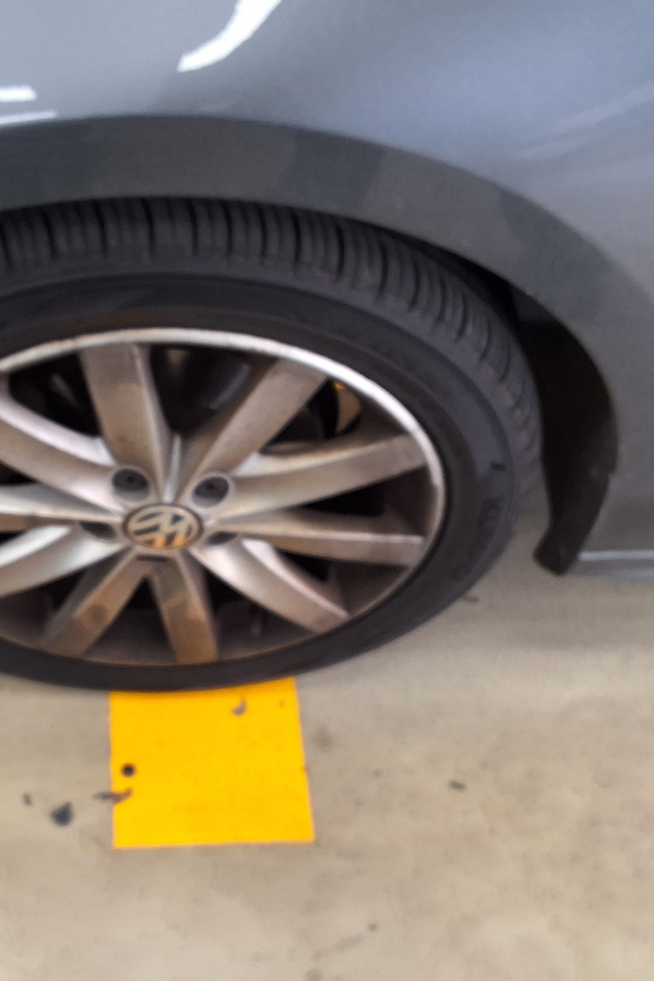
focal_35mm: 44
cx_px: 184
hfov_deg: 30.1
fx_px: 1199
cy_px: 471
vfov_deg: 44.5
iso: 64
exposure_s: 1/40
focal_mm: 2.91
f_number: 1.9
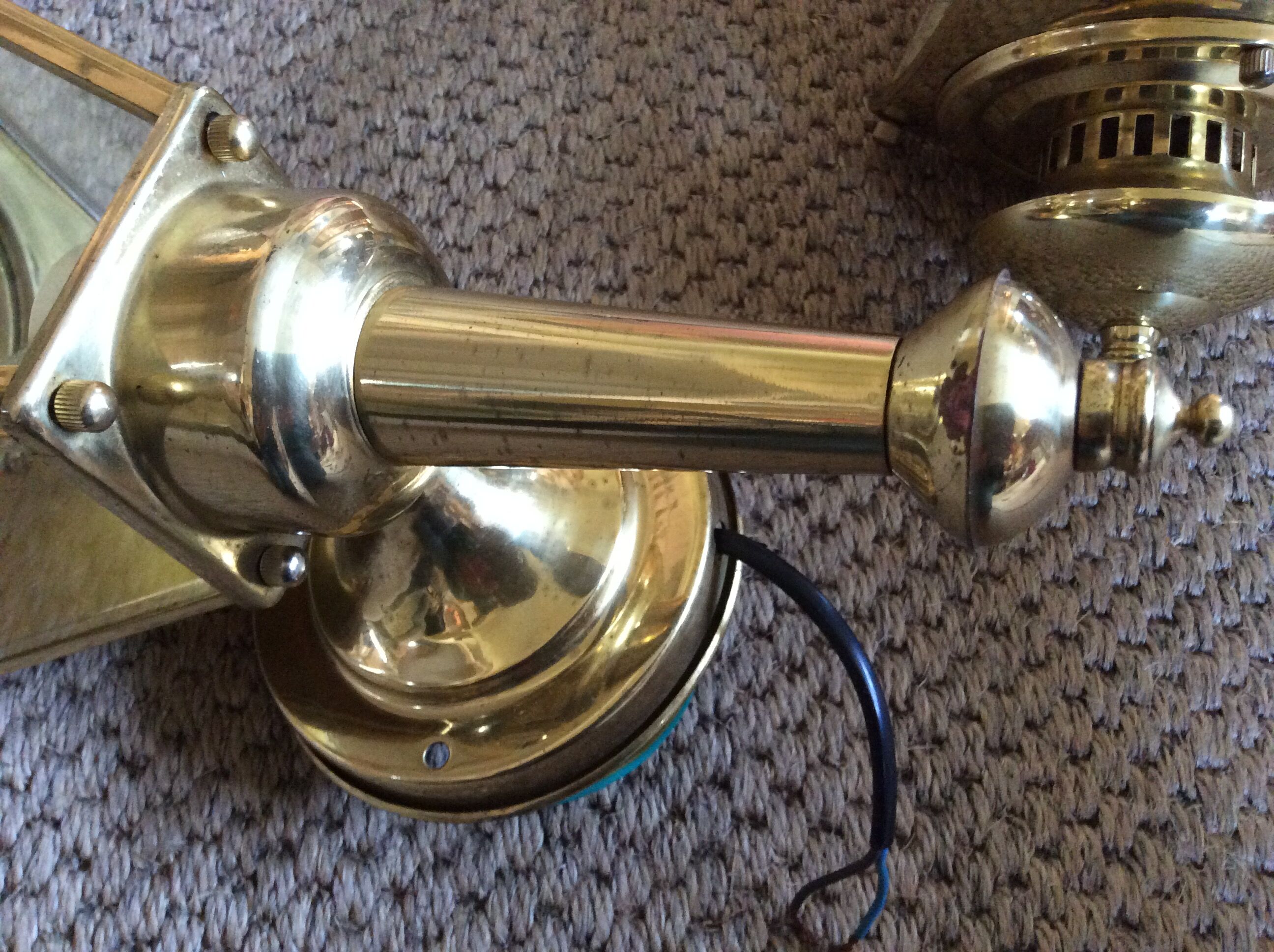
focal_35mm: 32
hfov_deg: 56.9
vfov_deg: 44.1
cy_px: 476
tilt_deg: -64.5
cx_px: 637
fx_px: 1176
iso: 320
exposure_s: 1/20
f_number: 2.4
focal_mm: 3.3
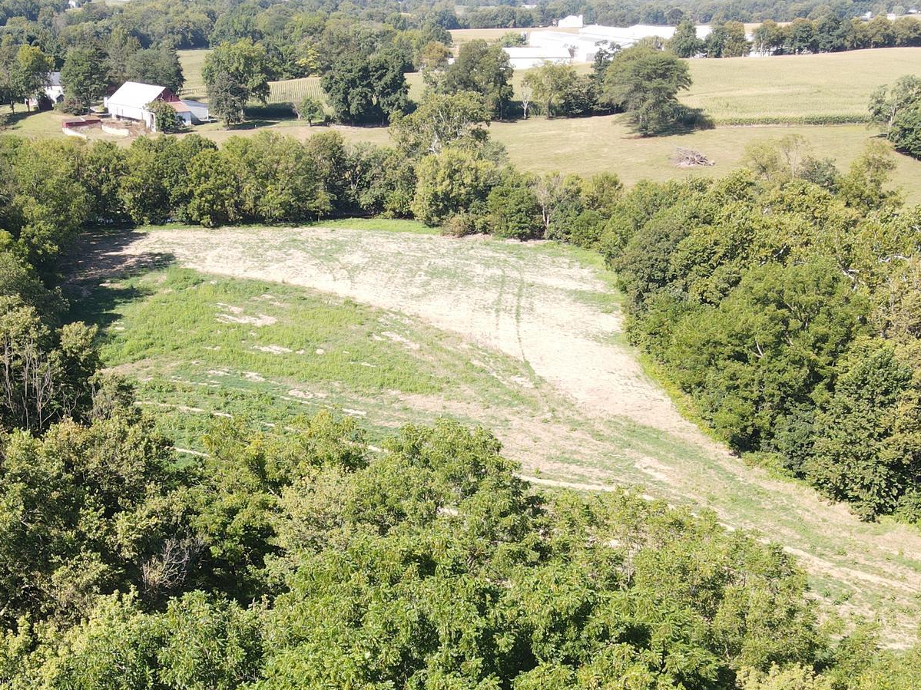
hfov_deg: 45.3
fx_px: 1091
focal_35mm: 41
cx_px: 326
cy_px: 539
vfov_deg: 34.2
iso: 100
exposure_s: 1/200
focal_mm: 4.5
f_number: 2.8
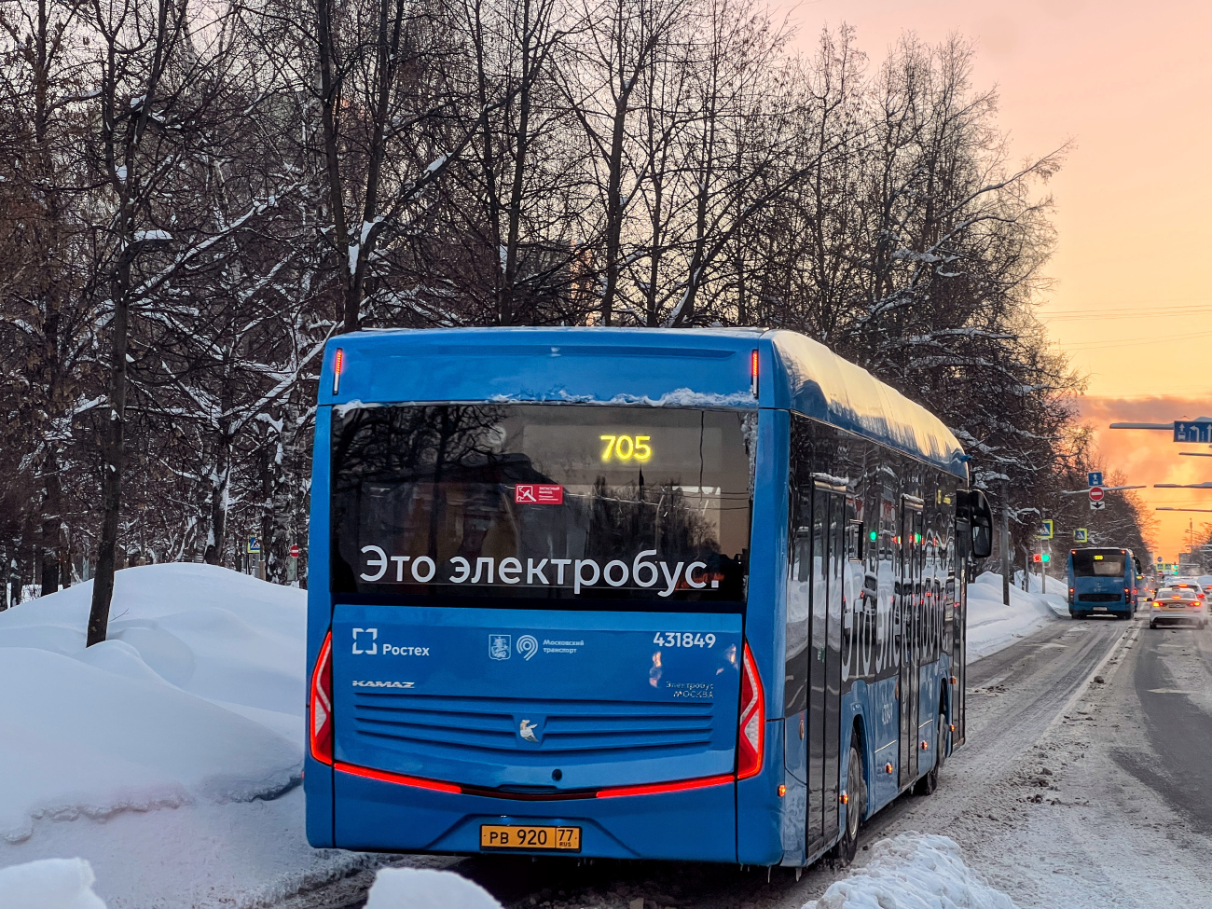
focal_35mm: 77
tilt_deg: +3.3
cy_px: 454
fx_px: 2696
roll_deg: +0.5
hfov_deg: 25.3
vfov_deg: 19.1
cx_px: 606
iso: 64
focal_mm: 9
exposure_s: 1/99
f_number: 2.8
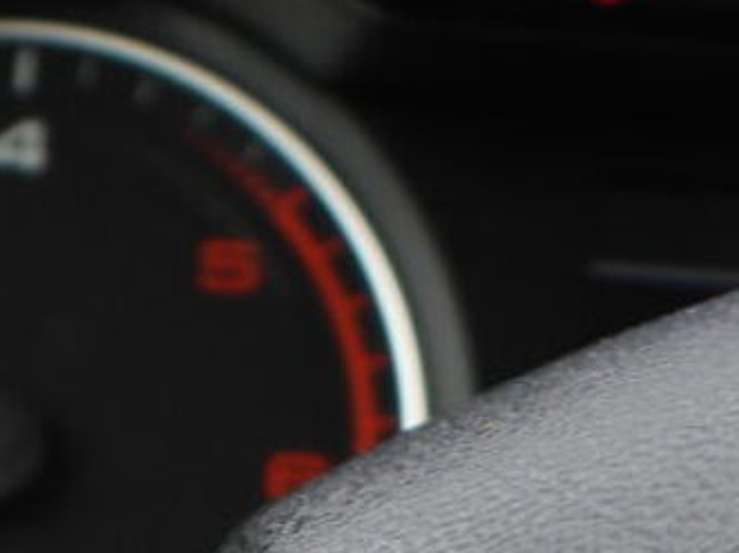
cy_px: 1278
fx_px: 3308
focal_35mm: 155
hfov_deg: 11.9
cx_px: -545
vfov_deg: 8.8
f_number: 3.2
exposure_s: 1/125
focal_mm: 5.8
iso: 100
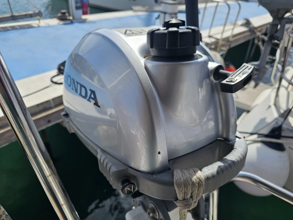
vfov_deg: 58.9
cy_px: 110
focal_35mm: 23
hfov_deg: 73.9
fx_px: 195
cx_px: 146
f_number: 1.7
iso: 10
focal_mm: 6.3
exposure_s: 1/771
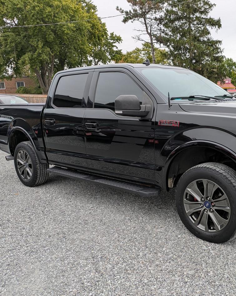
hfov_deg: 43.2
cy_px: 150
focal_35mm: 33
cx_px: 175
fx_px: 288
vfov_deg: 54.2
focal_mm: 5.43
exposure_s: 1/301
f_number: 1.89
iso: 47
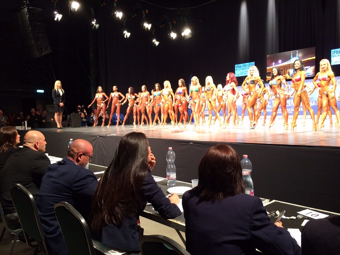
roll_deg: +0.5
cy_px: 128
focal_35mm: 29
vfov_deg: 48.2
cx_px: 170
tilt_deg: -2.9
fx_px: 285
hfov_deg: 61.7
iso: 125
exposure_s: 1/33
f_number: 2.2
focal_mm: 4.15
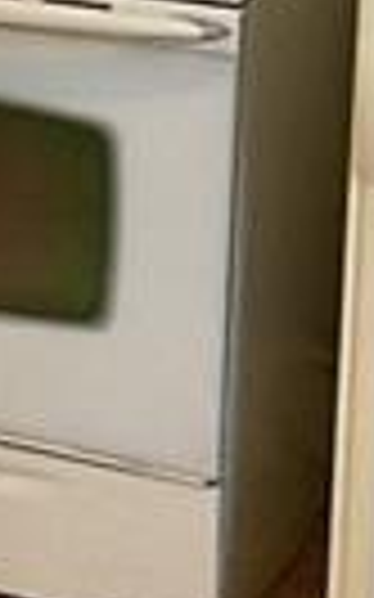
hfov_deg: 6.9
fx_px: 2906
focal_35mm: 178
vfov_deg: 11.6
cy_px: -94
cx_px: -532
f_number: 1.8
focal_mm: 3
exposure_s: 1/60
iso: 160
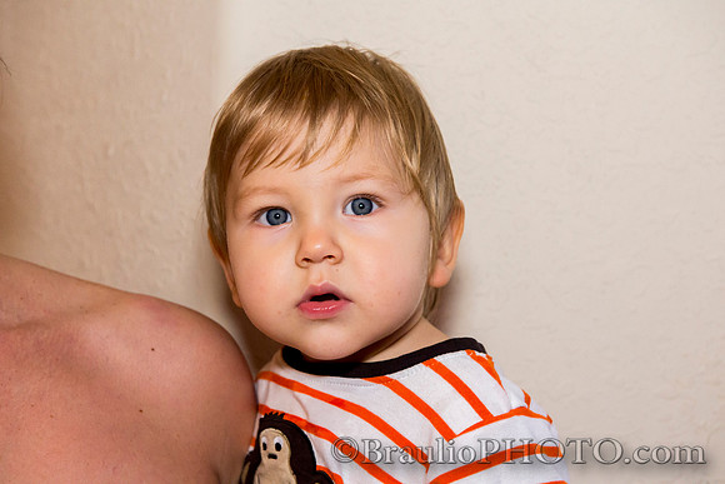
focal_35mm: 70
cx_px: 362
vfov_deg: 19.5
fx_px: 1410
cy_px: 242
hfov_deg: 28.8
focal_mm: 70
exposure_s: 1/200
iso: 4000
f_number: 7.1
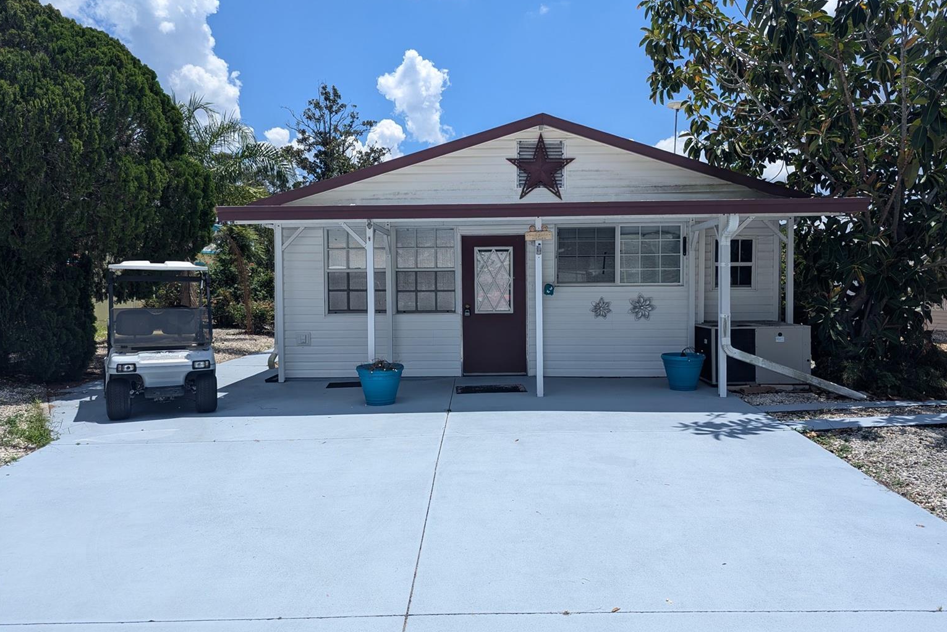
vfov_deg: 49.6
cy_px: 305
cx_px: 490
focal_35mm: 26
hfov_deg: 69.4
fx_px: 684
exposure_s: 1/2762
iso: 51
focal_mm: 6.81
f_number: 1.85
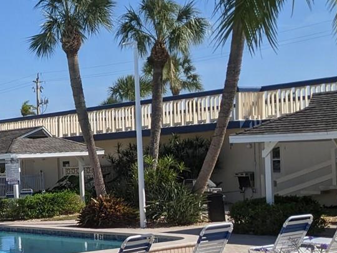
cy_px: 184
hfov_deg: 22.2
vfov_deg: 18.3
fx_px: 779
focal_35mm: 80
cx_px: -85
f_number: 1.73
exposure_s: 1/4695
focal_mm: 4.38
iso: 59
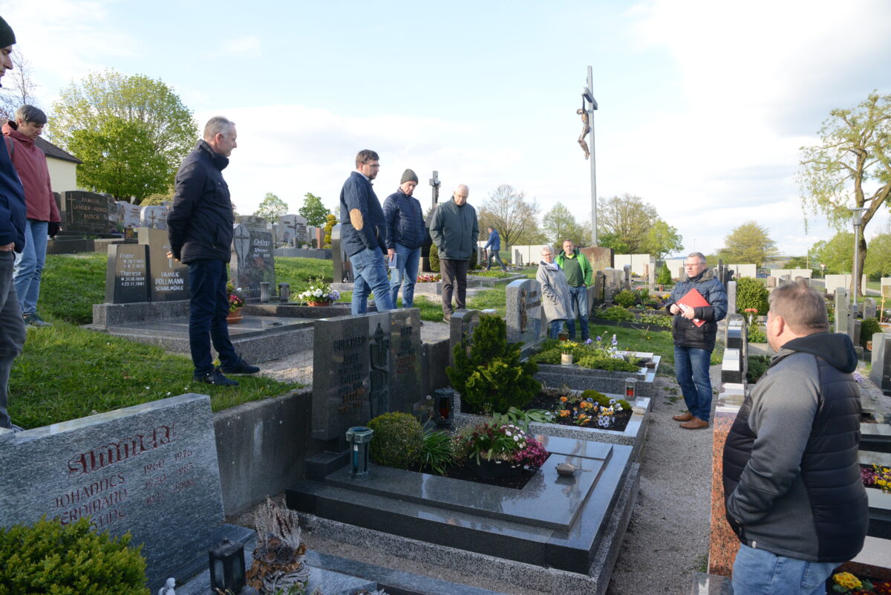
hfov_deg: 73.7
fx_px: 594
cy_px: 298
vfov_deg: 53.2
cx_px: 446
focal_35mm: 24
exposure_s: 1/320
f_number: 9
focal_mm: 24
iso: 1000
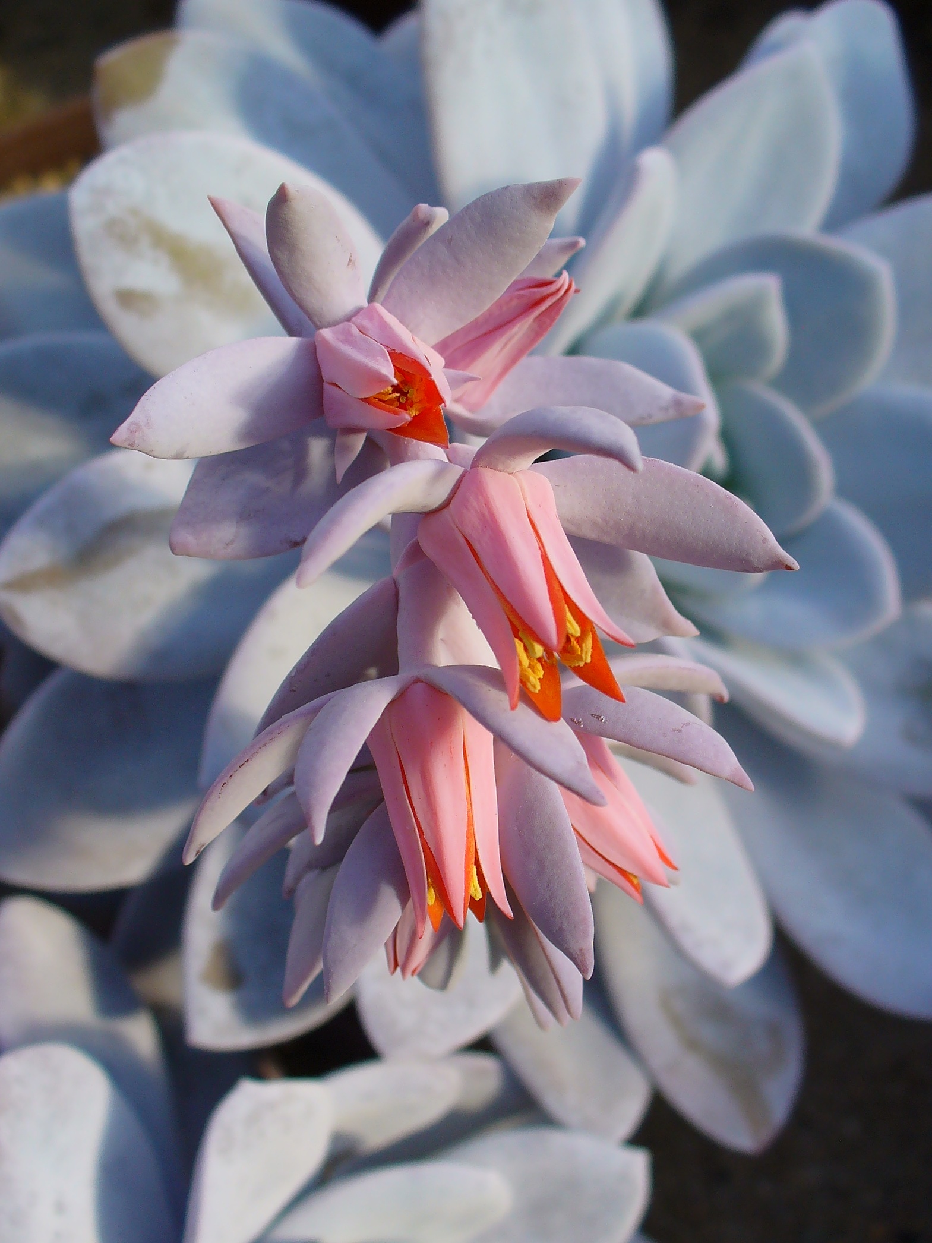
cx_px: 466
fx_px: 1328
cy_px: 622
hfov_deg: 38.7
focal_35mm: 37
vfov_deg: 50.1
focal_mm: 6.1
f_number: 2.8
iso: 64
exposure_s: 1/400
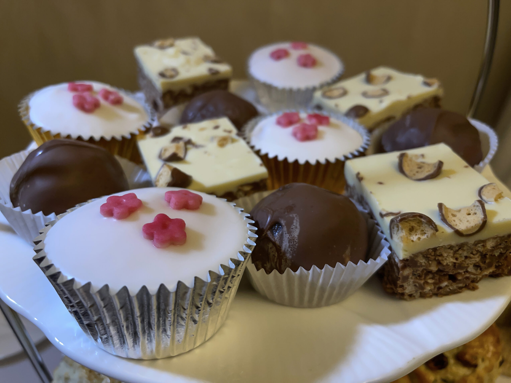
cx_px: 256
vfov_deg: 53.1
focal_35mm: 26
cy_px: 192
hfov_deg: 67.3
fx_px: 384
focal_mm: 5.1
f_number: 1.6
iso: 125
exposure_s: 1/121
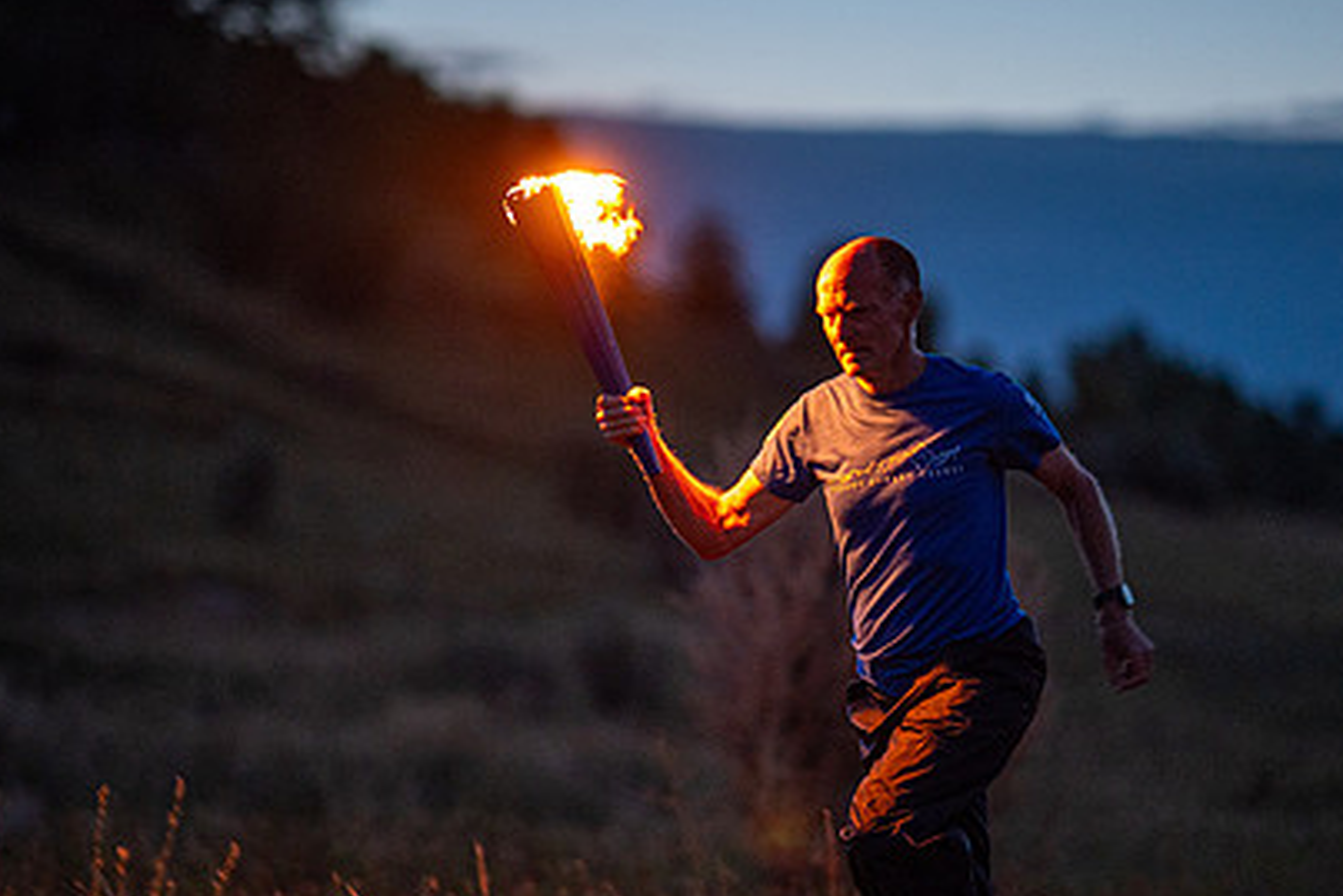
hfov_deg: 13.6
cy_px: 545
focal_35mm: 151
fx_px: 5635
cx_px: 706
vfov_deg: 9.1
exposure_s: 1/100
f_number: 1.4
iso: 1600
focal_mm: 105
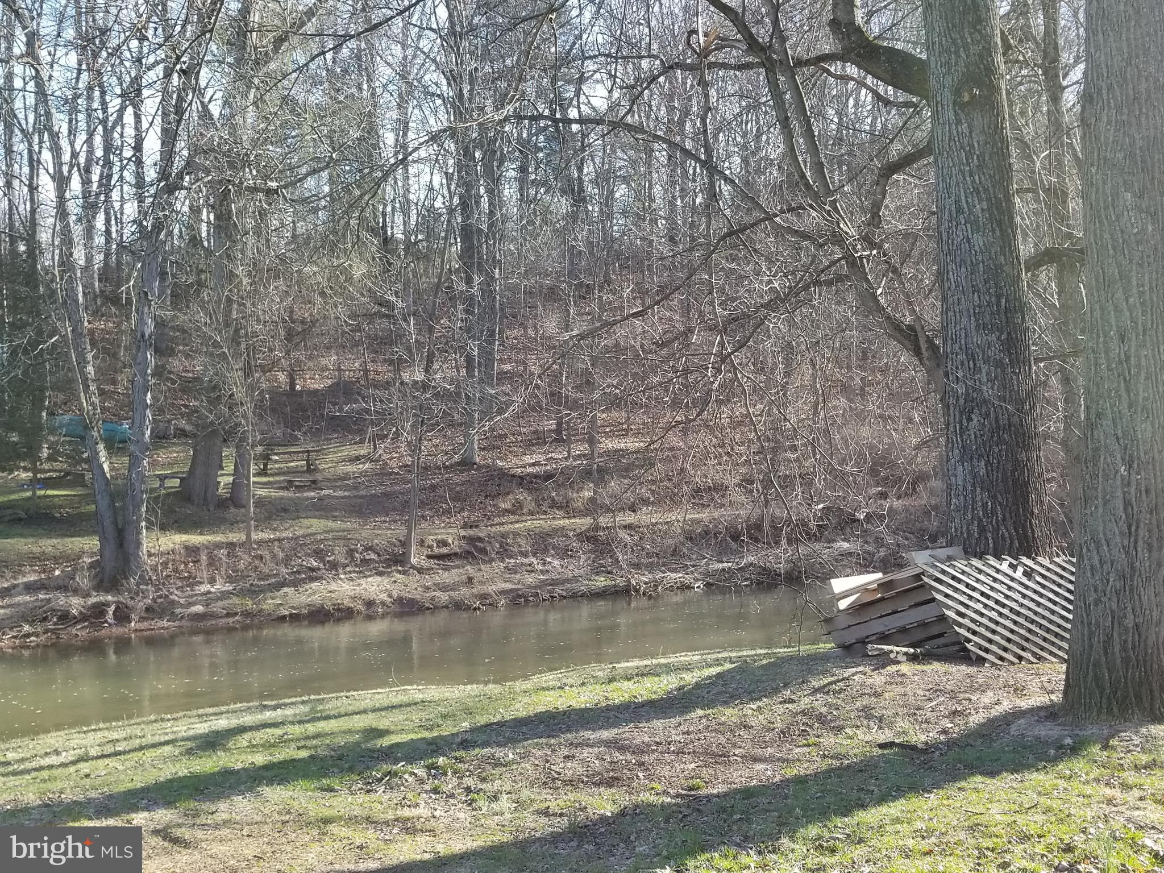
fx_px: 874
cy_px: 436
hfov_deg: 67.3
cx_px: 582
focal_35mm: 26
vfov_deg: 53.1
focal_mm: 4.25
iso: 50
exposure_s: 1/381
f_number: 1.7
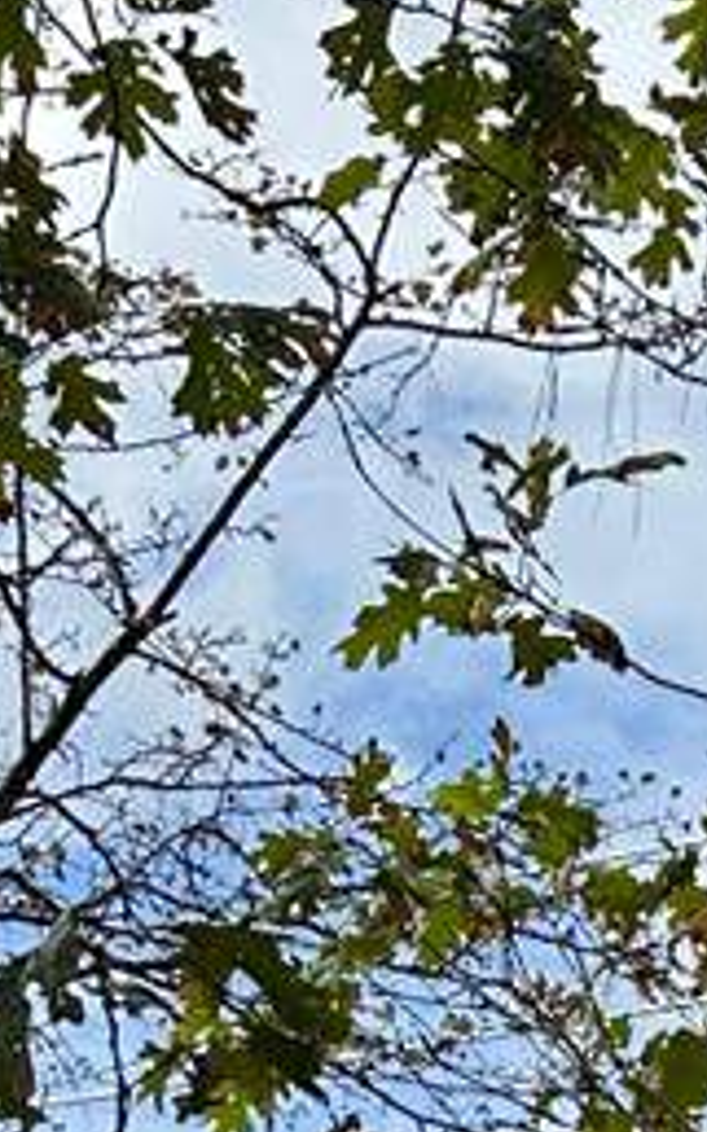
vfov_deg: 12.3
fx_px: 4568
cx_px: 1030
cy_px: 2347
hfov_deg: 8.7
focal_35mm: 148
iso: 80
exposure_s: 1/2732
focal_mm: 6.86
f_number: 1.78
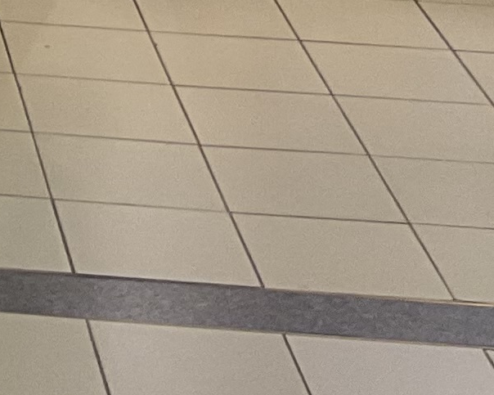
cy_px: -705
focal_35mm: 189
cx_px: -600
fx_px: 2763
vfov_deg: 7.4
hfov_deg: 9.3
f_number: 1.8
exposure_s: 1/100
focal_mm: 3
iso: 64
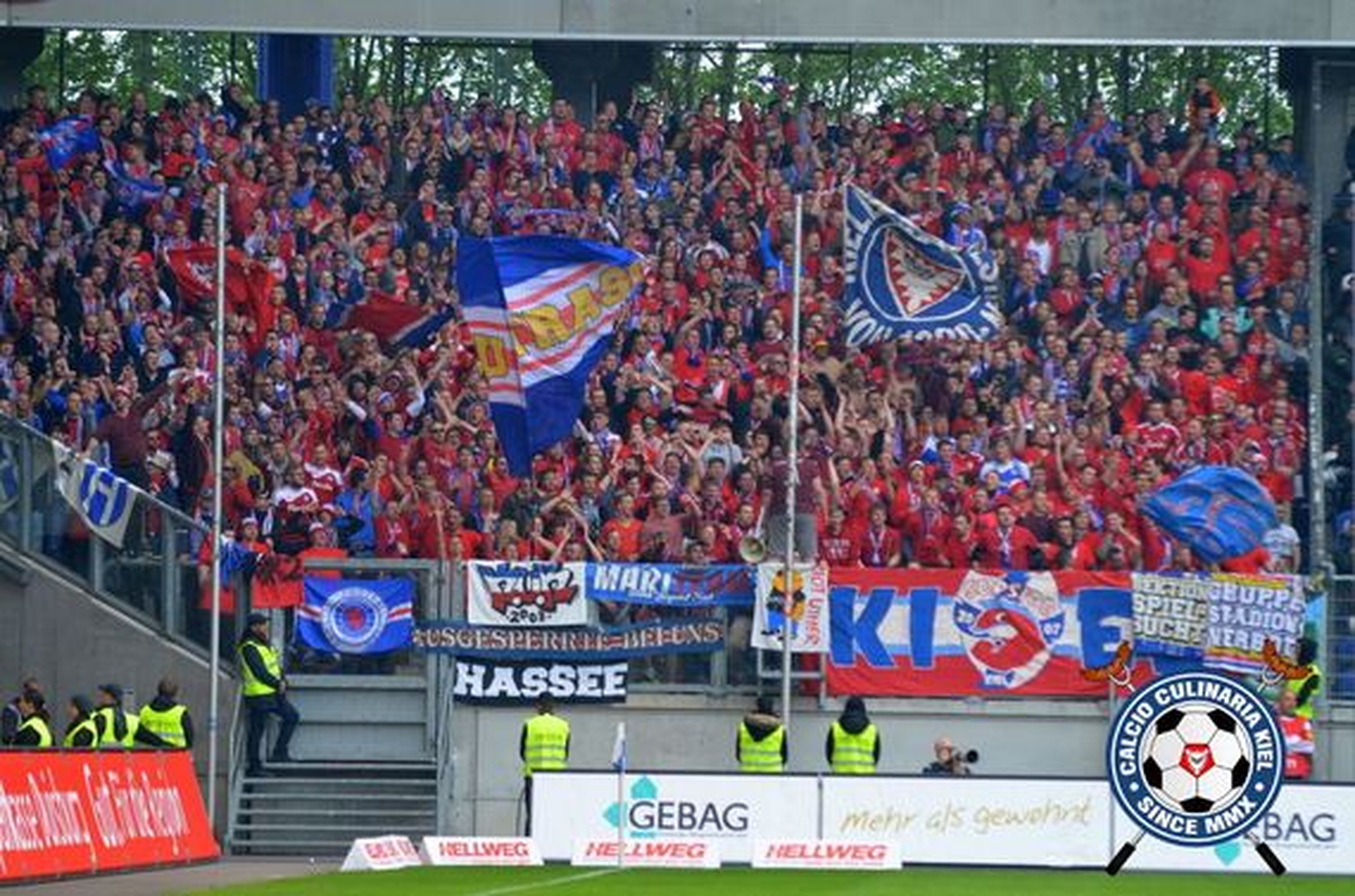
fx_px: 11263
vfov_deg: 4.6
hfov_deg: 6.9
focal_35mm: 300
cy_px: 448
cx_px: 678
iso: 800
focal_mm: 200
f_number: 4
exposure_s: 1/1000
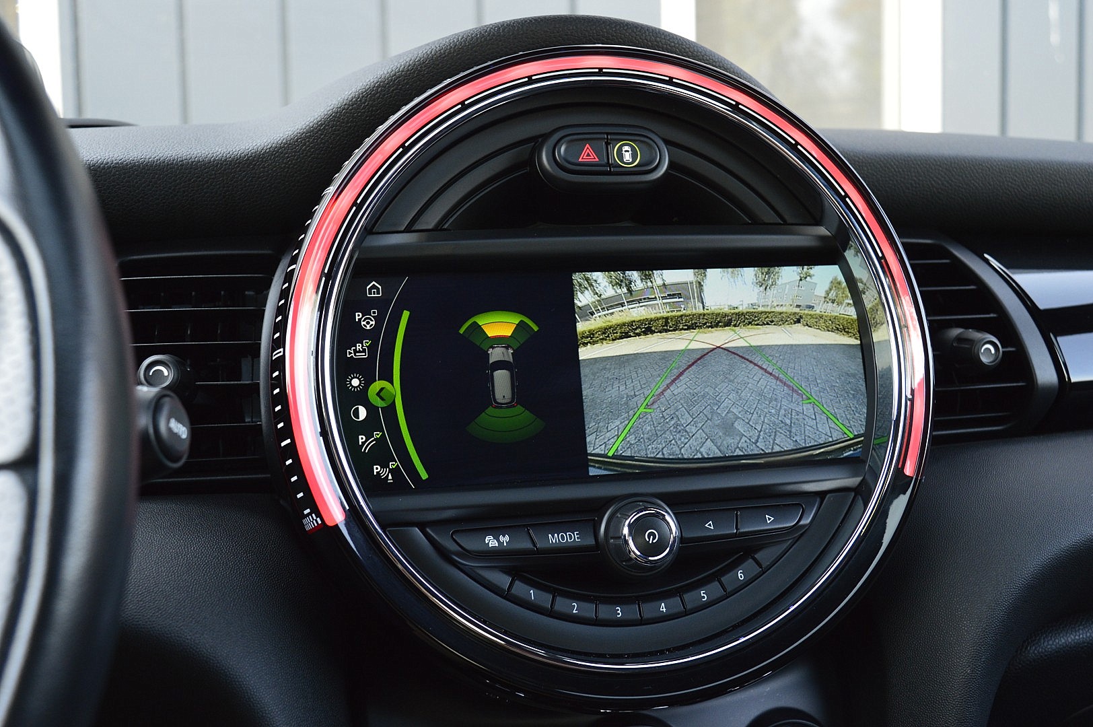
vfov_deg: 36.8
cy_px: 364
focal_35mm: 36
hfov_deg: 53.2
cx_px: 546
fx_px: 1092
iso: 800
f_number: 6.3
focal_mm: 24
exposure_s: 1/60
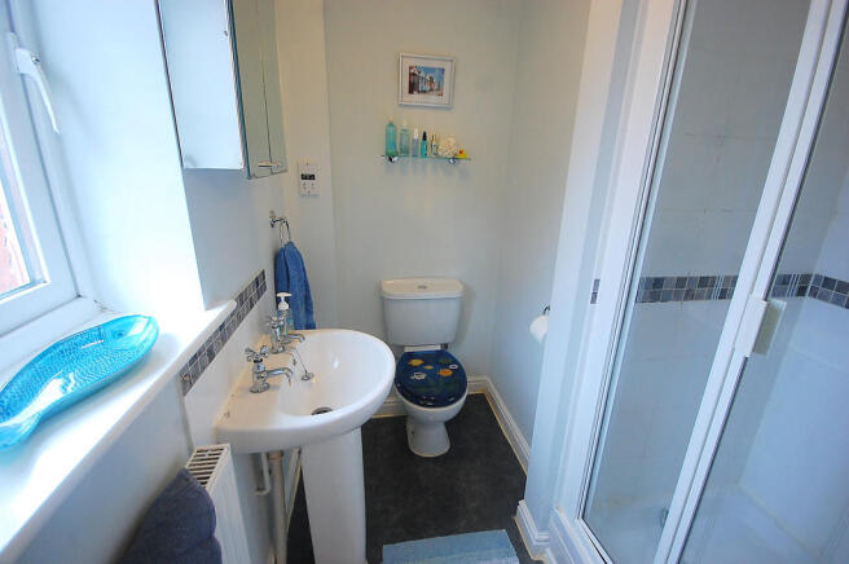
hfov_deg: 100.4
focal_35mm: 15
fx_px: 353
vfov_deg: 77.2
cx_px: 424
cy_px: 282
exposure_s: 1/40
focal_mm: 10
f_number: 4
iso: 800
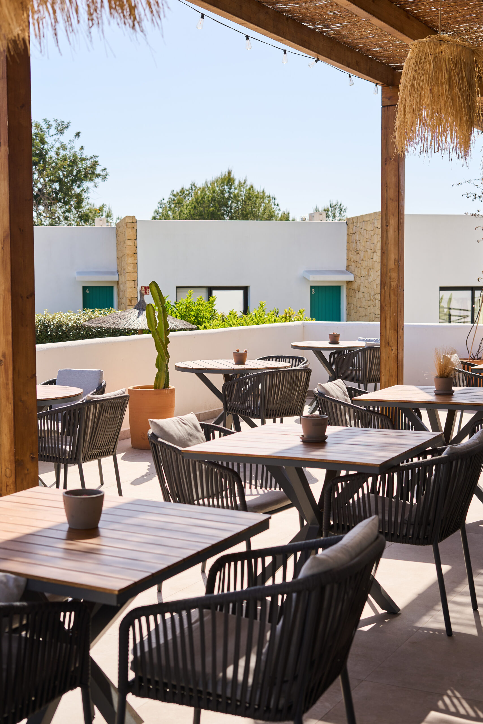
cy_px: 362
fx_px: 1006
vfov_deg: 39.6
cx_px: 242
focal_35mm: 50
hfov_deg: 27.0
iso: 125
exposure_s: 1/640
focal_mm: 50
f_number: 5
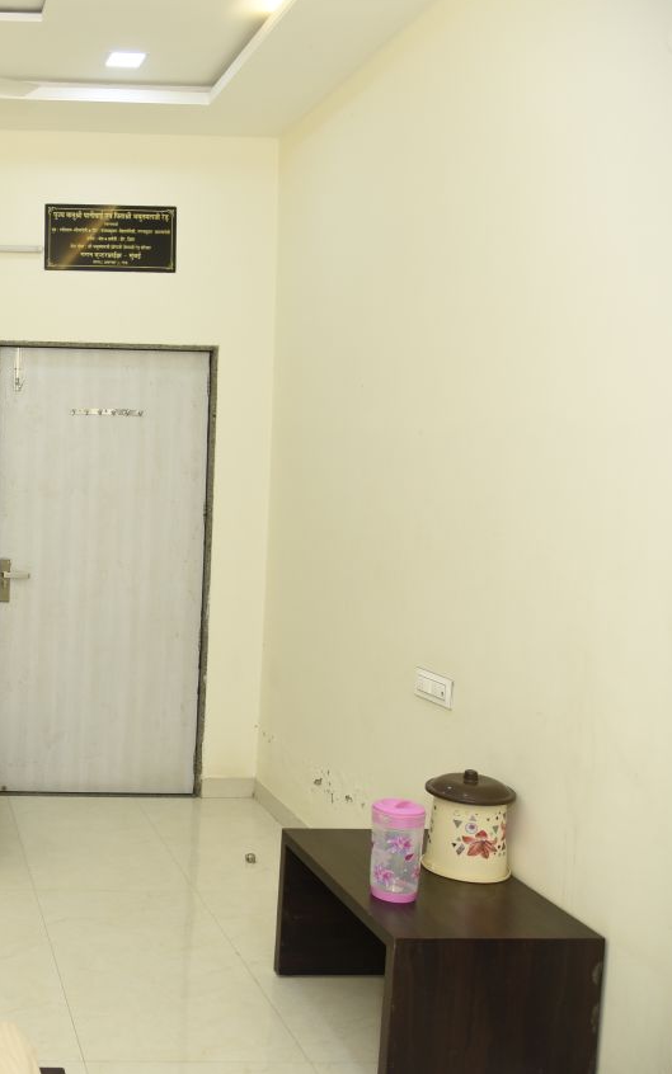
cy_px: 533
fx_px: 1084
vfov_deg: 52.7
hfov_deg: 30.1
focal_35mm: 37
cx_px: -104
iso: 800
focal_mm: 24
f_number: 5
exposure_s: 1/125
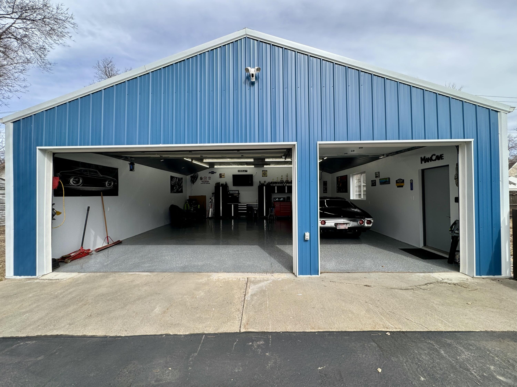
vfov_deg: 85.7
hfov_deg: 102.1
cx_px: 258
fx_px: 209
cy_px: 194
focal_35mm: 14
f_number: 2.2
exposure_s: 1/515
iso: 40
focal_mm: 2.22
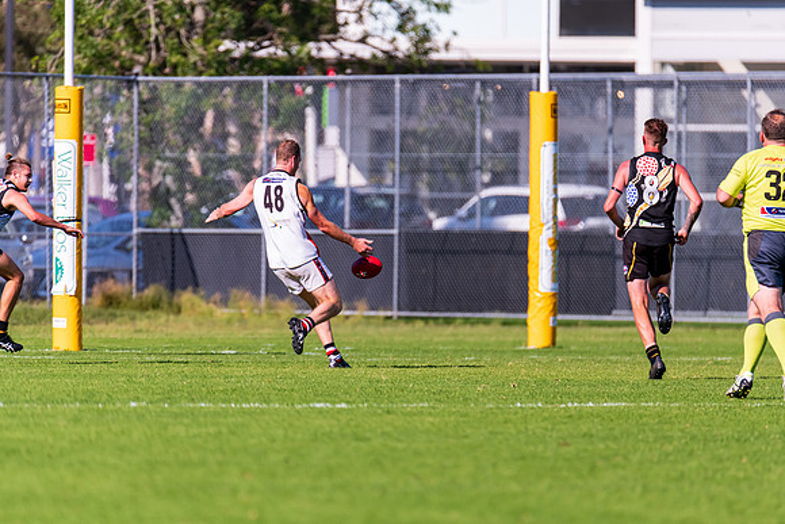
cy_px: 262
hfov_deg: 3.7
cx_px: 392
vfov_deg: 2.5
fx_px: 12171
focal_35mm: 558
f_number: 6.3
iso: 800
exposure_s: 1/3200
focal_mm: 550
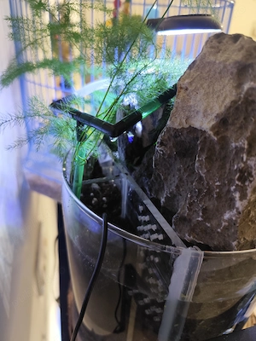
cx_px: 128
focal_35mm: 23
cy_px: 170
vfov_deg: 73.9
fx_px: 227
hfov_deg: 58.9
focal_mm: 6.14
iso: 500
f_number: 1.65
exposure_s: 1/50
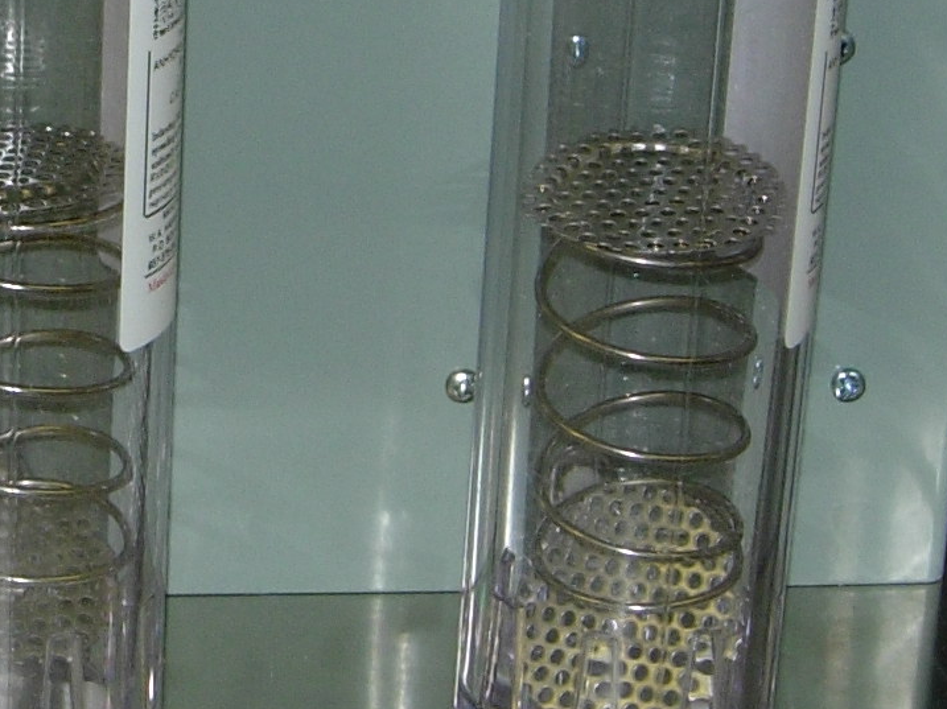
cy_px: -1
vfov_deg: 11.3
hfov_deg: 14.8
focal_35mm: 130
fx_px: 3555
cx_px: -71
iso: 79
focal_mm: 8.5
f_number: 2.9
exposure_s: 1/64
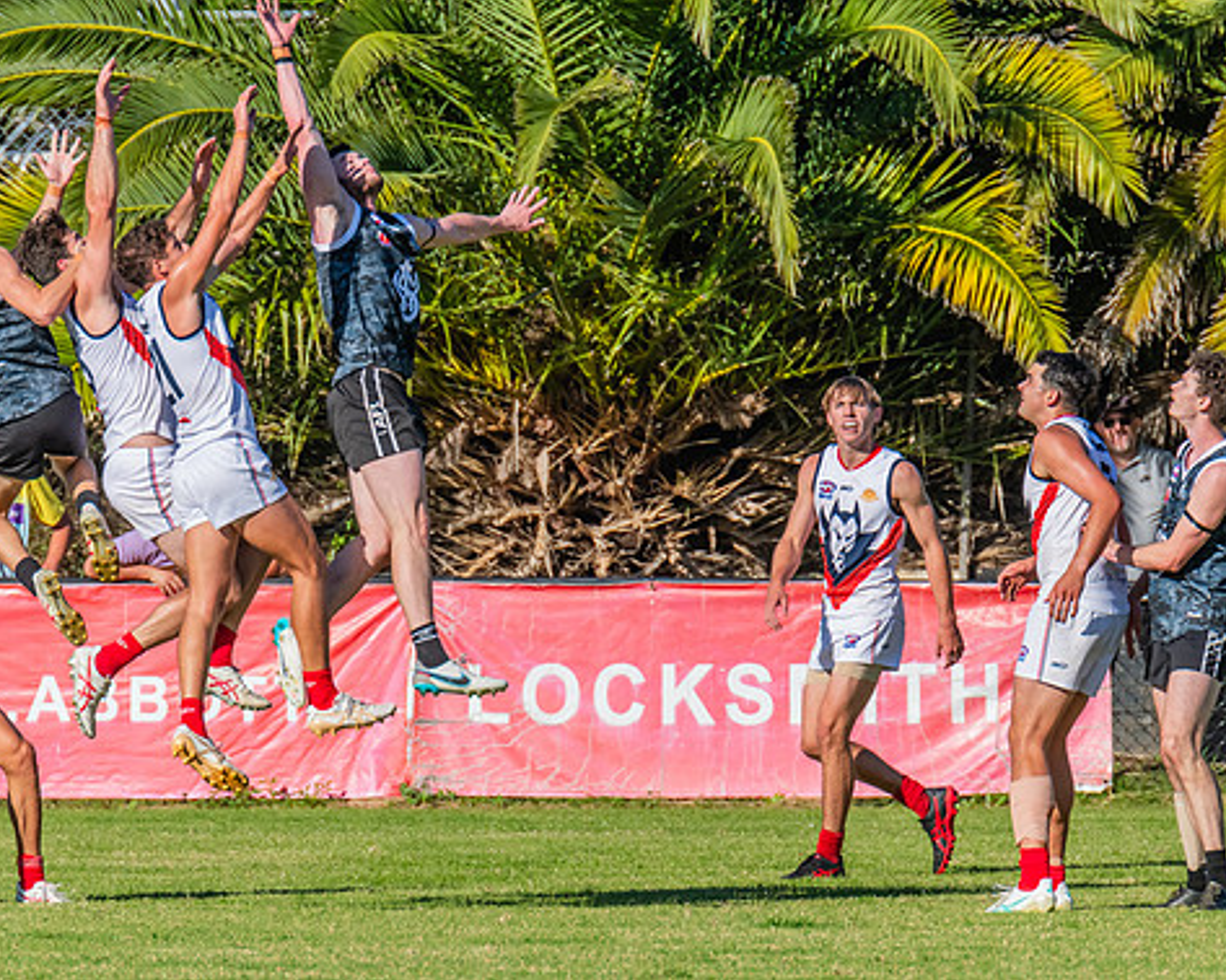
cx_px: 342
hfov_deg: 2.2
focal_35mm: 865
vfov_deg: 1.8
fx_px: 31373
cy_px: 607
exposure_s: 1/1600
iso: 800
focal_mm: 600
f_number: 10
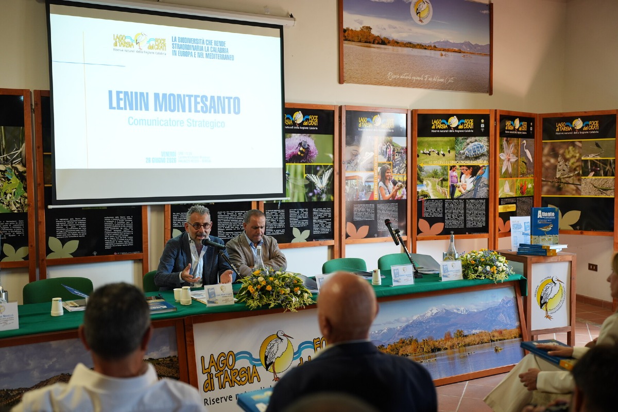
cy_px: 206
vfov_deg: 34.3
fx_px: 668
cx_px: 309
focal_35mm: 39
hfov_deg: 49.7
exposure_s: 1/200
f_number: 2.2
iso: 640
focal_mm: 38.9
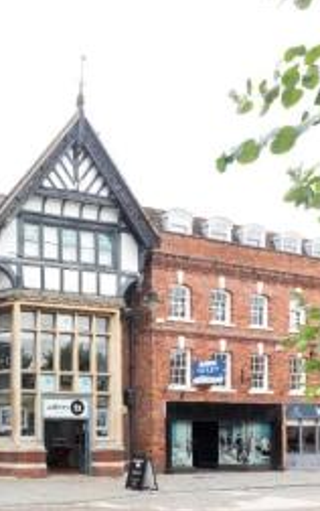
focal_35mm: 25
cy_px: 317
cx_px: -87
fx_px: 348
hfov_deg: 35.4
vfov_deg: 71.4
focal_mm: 13
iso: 200
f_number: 10
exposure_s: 1/250
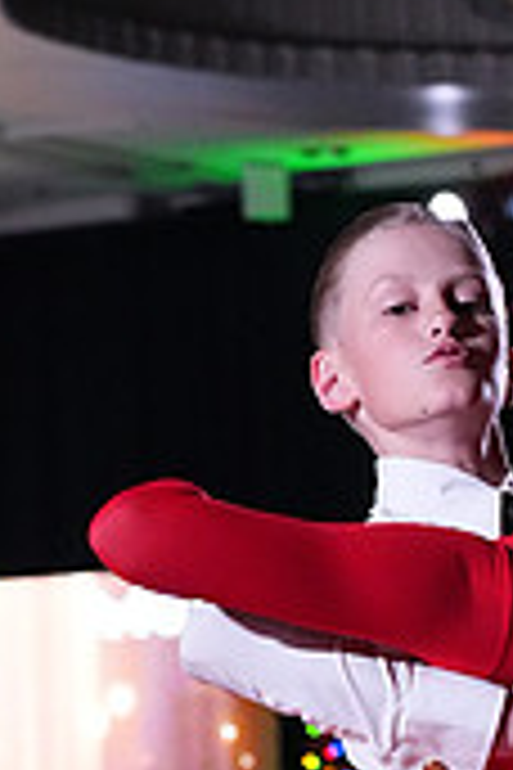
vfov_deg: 6.8
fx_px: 6369
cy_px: 1288
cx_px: 632
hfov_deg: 4.6
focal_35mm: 298
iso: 8000
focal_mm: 88
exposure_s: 1/400
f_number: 5.6
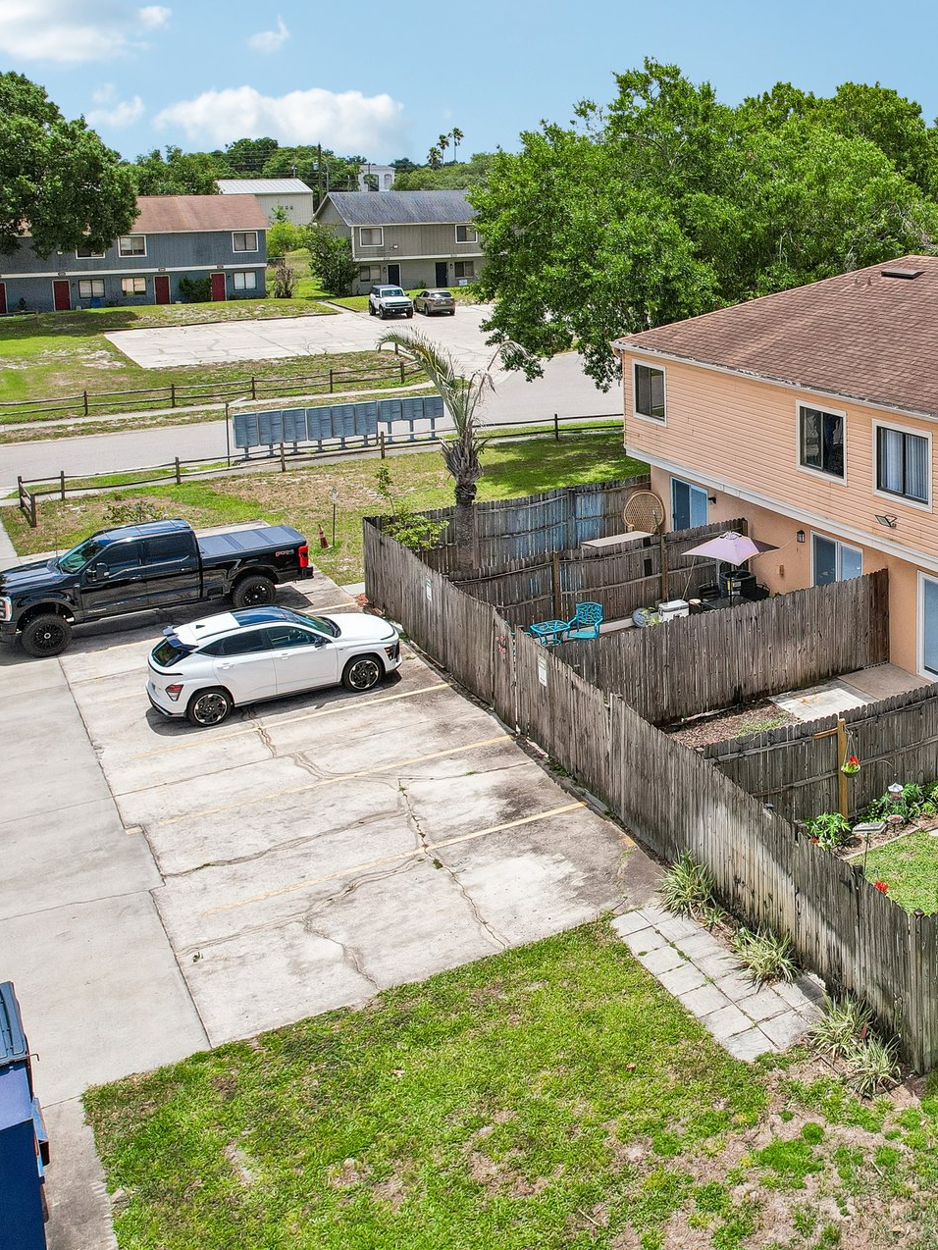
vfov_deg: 53.9
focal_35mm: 34
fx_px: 1228
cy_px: 617
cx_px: 865
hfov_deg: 38.6
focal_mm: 8.4
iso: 140
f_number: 2.8
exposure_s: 1/3000
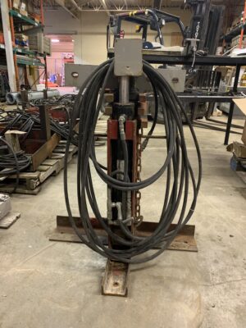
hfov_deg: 53.1
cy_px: 164
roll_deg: -1.2
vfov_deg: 67.3
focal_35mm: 26
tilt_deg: -17.4
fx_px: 246
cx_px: 123
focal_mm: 4.25
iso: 500
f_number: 1.8
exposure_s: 1/30
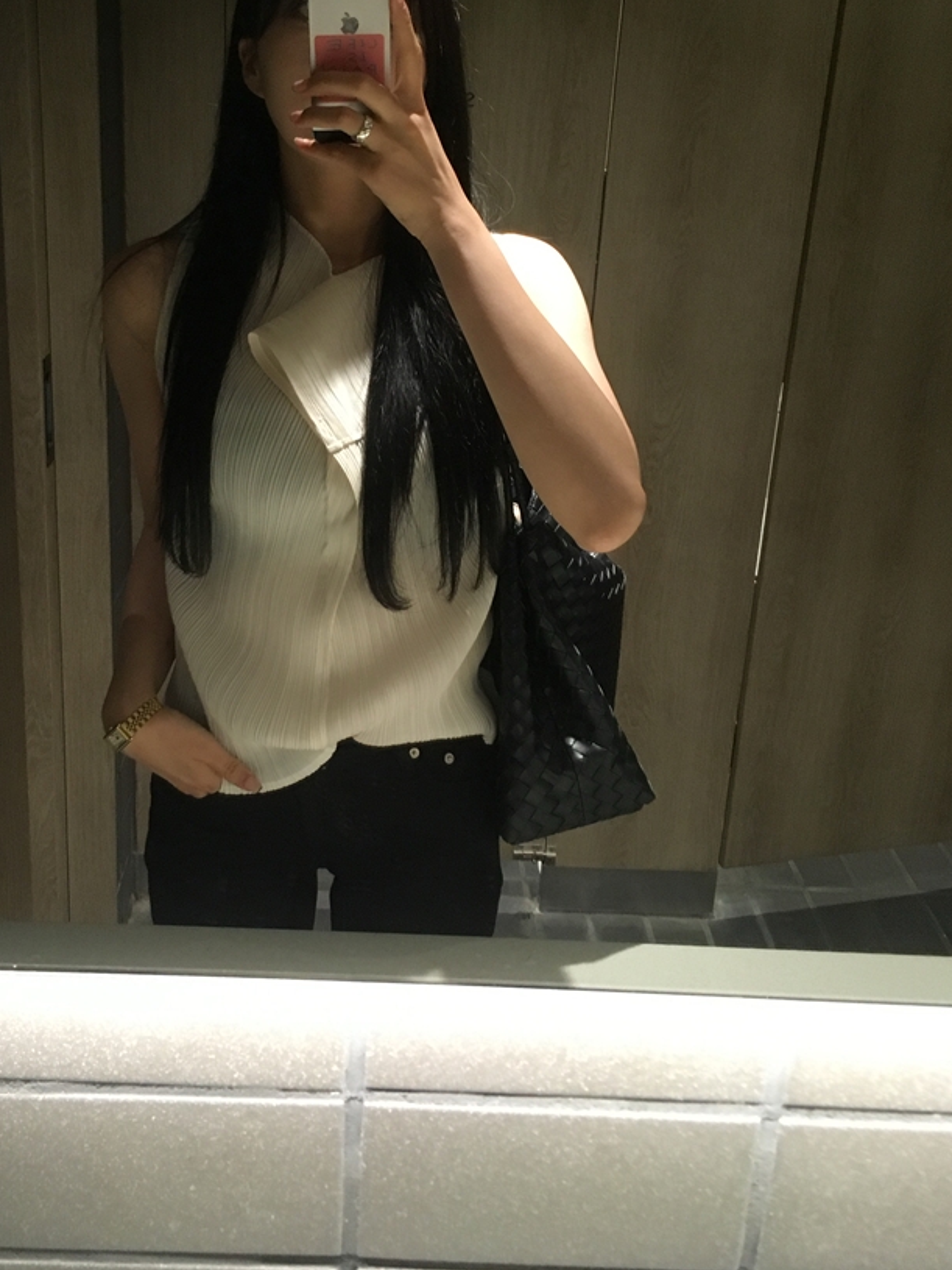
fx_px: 1393
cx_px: 352
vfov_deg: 48.5
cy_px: 480
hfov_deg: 37.5
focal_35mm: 38
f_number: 2.2
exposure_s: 1/30
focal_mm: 4.15
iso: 200
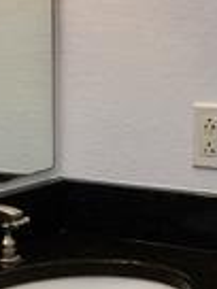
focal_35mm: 136
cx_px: -34
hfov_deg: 10.7
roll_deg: +1.8
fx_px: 1137
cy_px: 304
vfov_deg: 14.2
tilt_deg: -16.3
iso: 25
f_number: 2.2
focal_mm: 4.15
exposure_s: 1/221
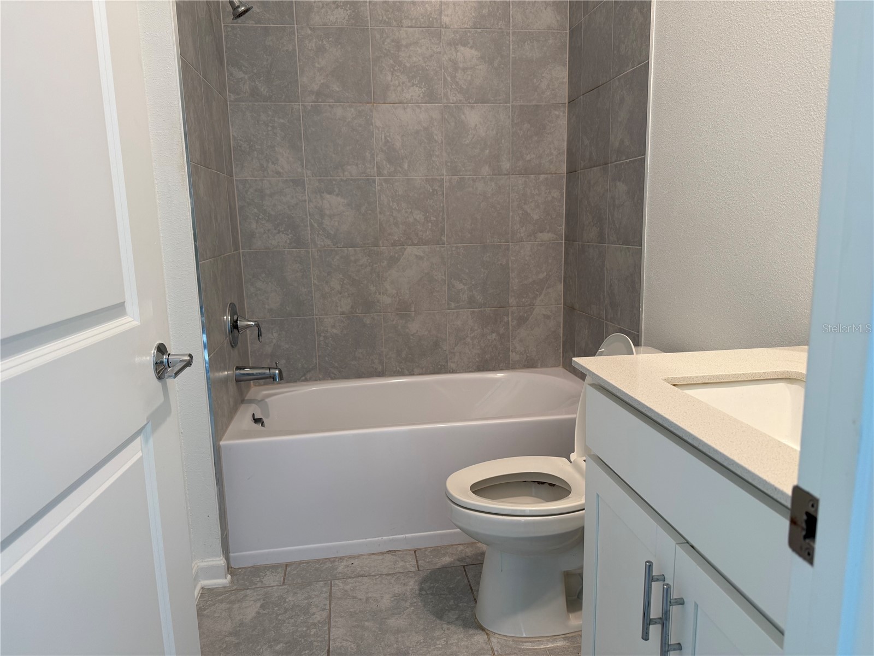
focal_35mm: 24
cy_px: 328
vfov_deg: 56.8
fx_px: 606
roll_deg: +1.3
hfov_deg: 71.6
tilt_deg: -9.1
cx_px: 437
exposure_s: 1/60
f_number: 1.78
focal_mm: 6.76
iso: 100
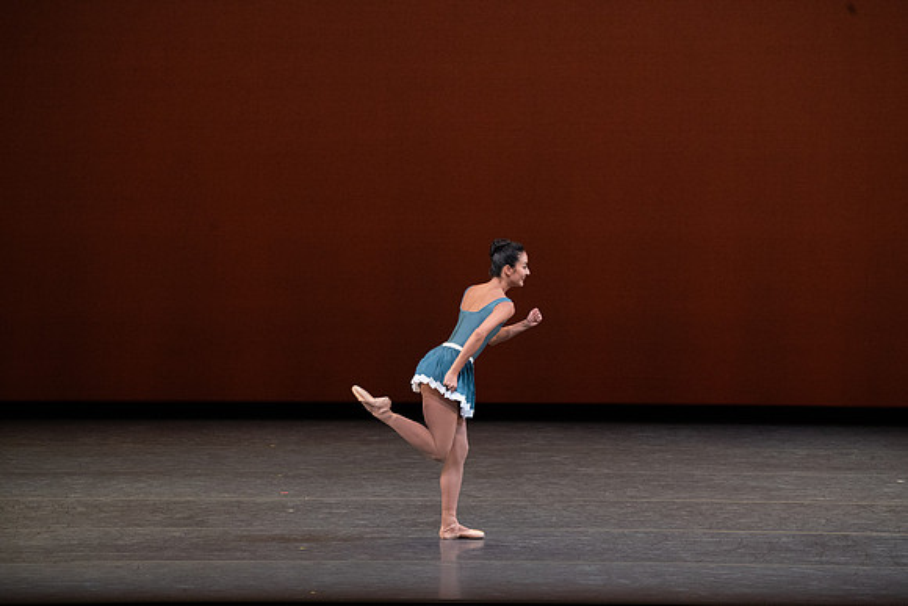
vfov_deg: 4.8
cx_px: 454
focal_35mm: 288
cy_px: 303
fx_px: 7265
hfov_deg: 7.2
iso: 5000
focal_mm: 288
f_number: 9
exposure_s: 1/400
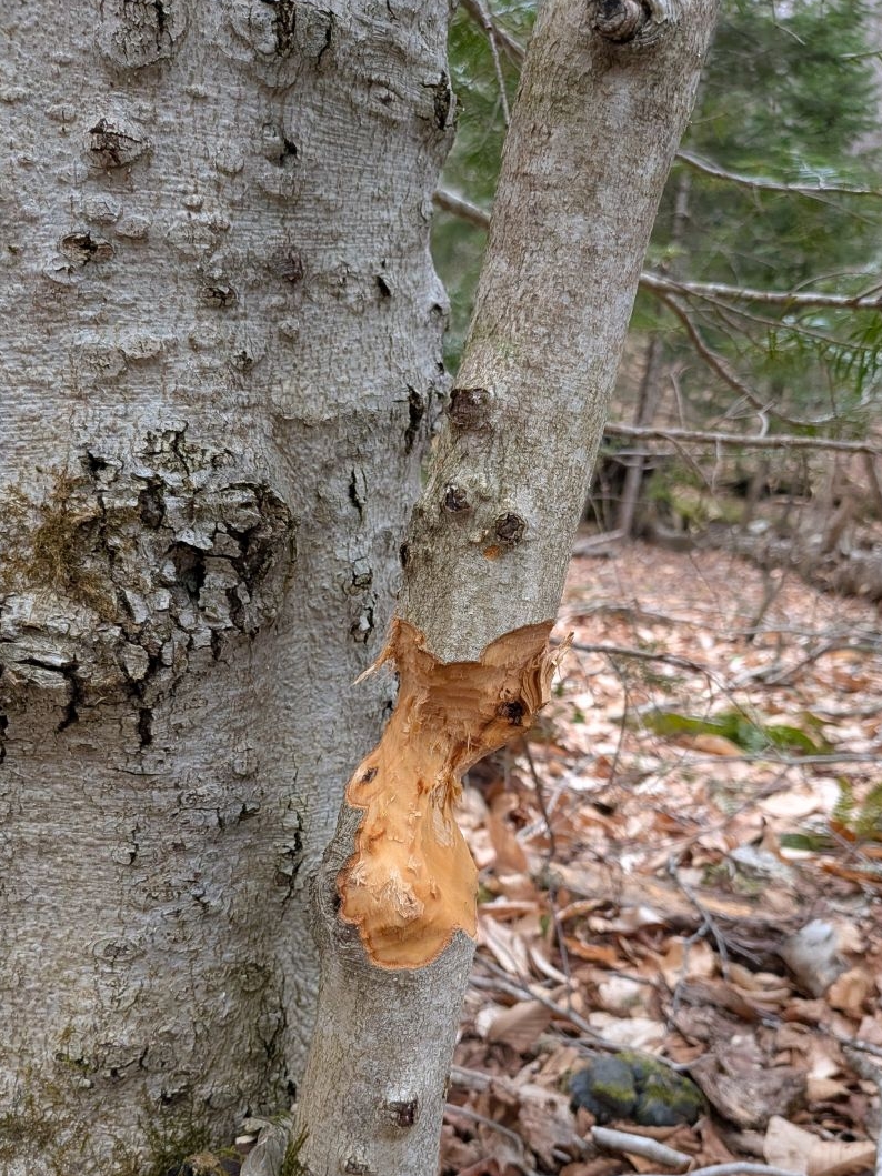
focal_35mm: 29
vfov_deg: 61.3
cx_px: 408
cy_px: 688
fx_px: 985
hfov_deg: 48.2
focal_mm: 4.53
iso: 369
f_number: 1.7
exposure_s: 1/440
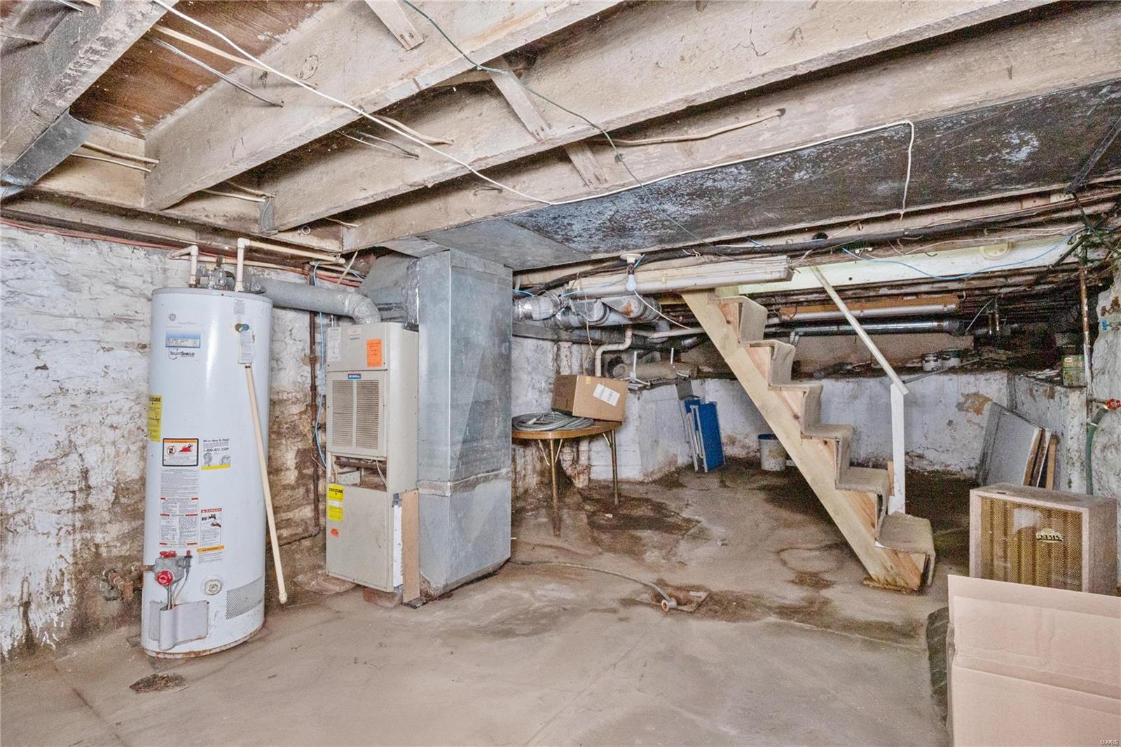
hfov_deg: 96.7
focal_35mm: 16
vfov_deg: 73.7
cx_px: 560
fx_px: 498
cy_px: 374
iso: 400
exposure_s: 10
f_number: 8
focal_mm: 8
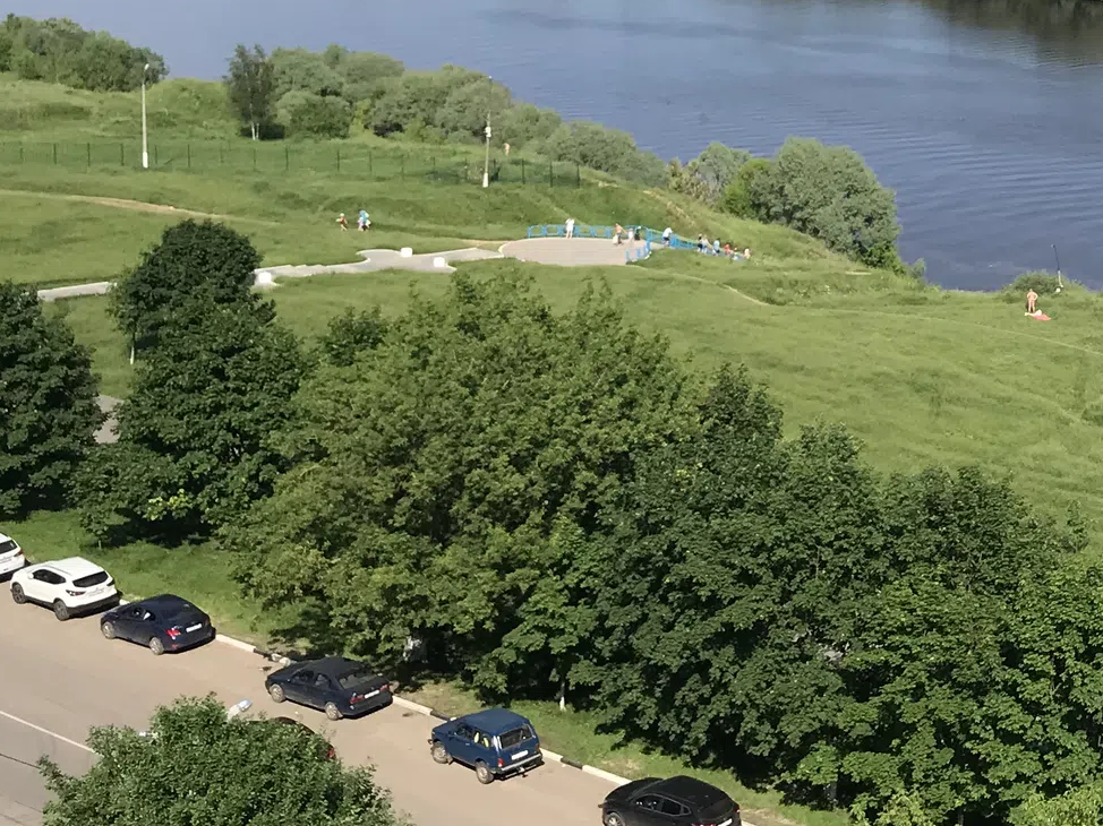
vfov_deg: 20.6
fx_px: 2198
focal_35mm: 69
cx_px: 1255
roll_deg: +0.4
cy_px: -1
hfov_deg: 25.8
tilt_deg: -5.7
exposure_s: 1/2398
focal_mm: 3.99
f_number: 1.8
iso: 20
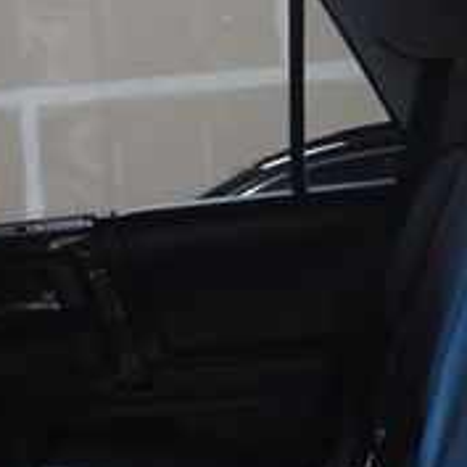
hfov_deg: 17.6
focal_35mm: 97
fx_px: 1473
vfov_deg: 18.0
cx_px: 5
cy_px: 261
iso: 6400
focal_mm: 21
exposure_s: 1/60
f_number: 4
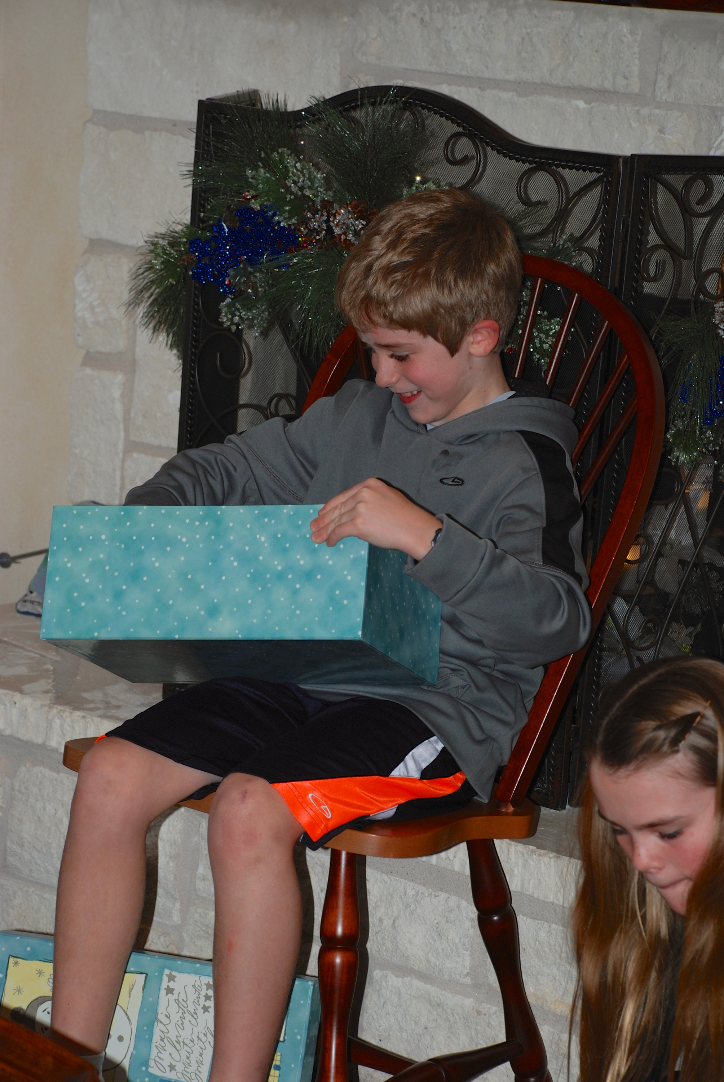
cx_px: 362
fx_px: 3159
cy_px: 541
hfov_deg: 13.1
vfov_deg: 19.4
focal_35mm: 105
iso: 200
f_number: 5.6
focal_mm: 70
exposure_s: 1/60
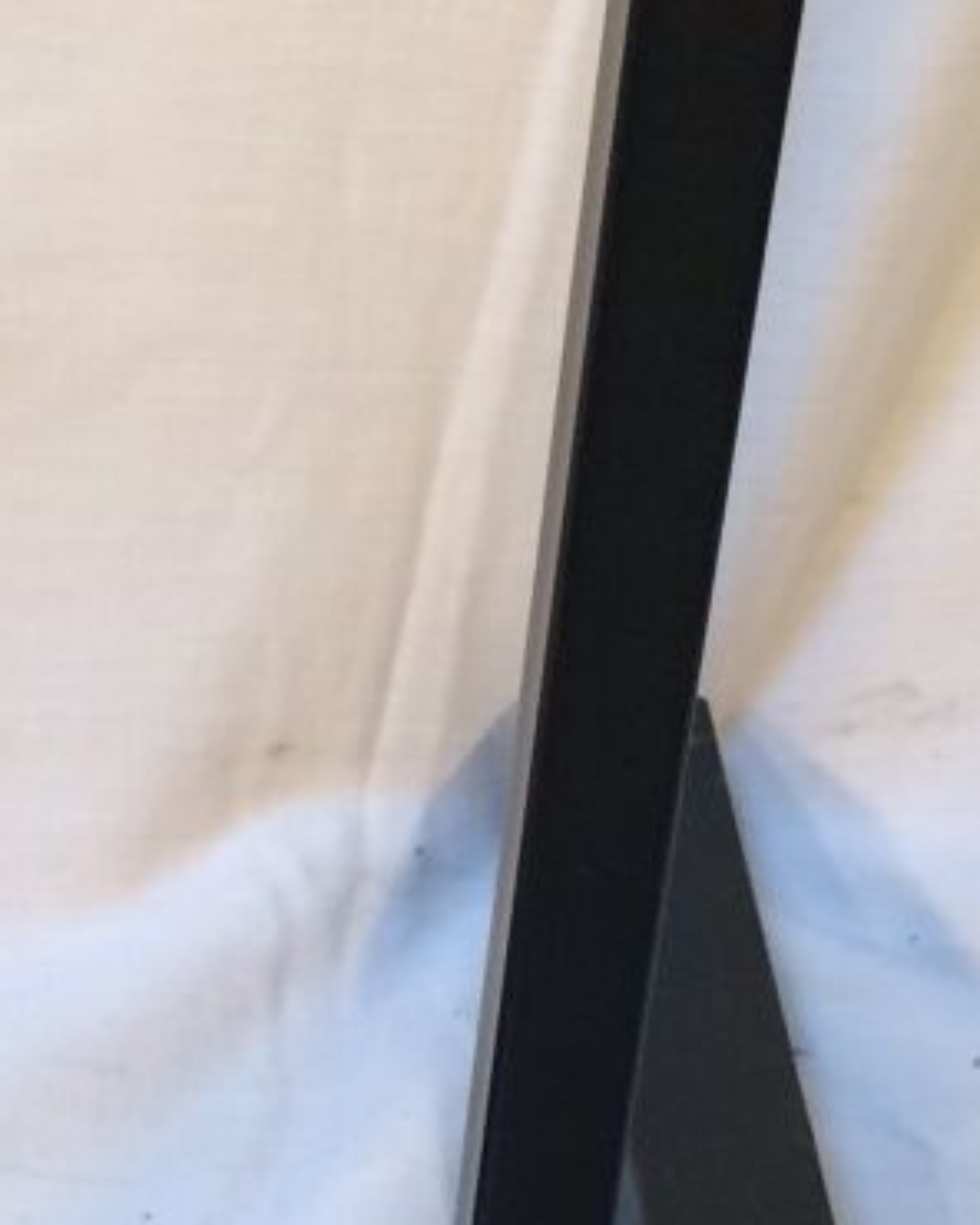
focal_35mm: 125
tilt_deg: -40.9
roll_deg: -1.8
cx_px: 0
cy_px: 1470
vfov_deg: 14.9
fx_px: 4532
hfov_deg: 12.2
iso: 40
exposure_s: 1/33
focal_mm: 4.15
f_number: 2.2
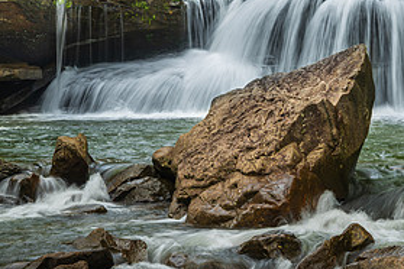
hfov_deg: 18.9
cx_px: 223
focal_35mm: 108
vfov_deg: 12.6
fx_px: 1212
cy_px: 11
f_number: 13
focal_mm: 52
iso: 64
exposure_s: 1/5
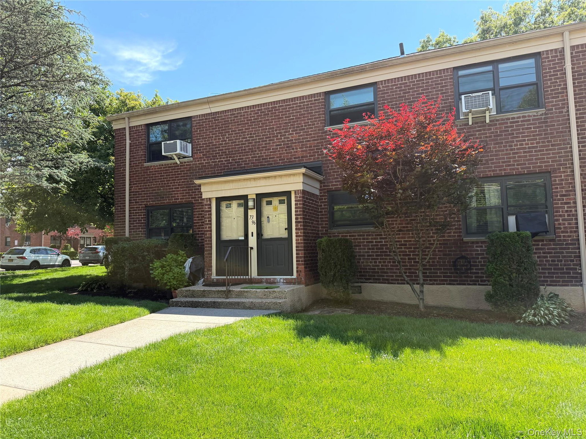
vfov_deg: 56.8
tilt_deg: +3.6
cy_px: 220
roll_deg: +0.5
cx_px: 293
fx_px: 406
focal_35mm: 24
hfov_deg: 71.6
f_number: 1.78
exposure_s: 1/1618
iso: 100
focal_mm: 6.76
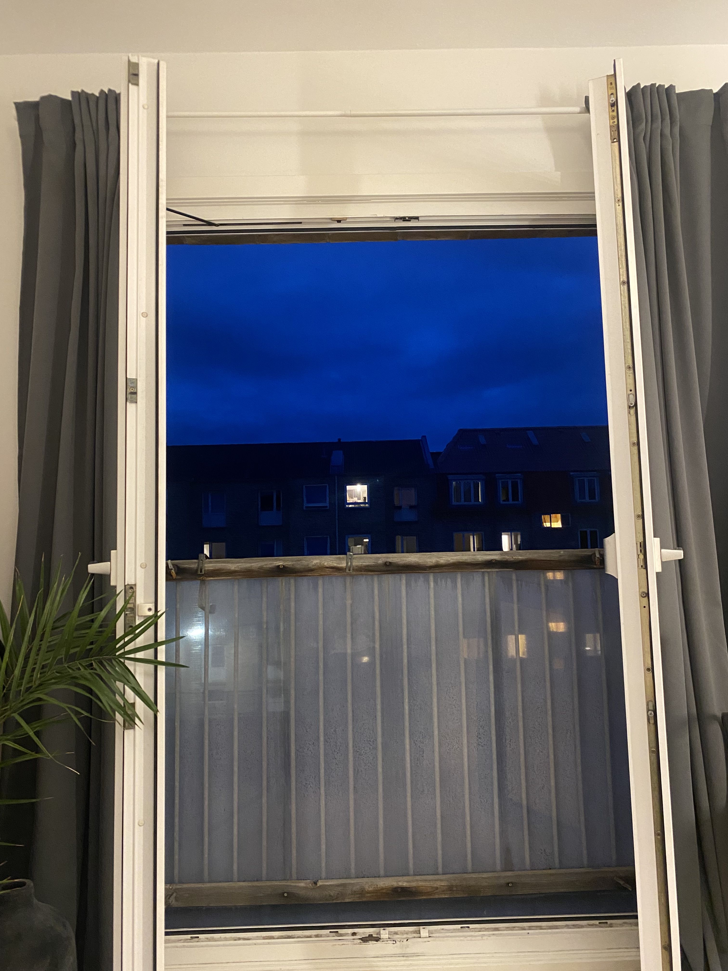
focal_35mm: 26
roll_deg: +1.1
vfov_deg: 67.3
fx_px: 729
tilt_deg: +6.4
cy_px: 486
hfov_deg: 53.1
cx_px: 364
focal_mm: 4.25
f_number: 1.8
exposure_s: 1/33
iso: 500
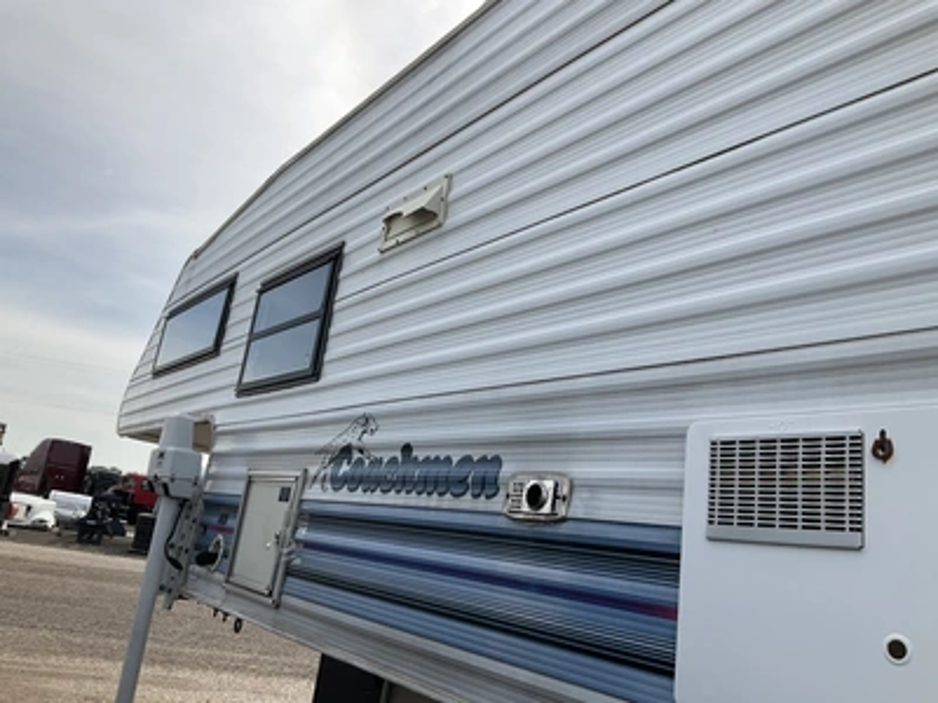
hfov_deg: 61.7
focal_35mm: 29
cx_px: 469
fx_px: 786
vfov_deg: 48.2
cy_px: 352
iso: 25
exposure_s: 1/1786
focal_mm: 3
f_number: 1.8
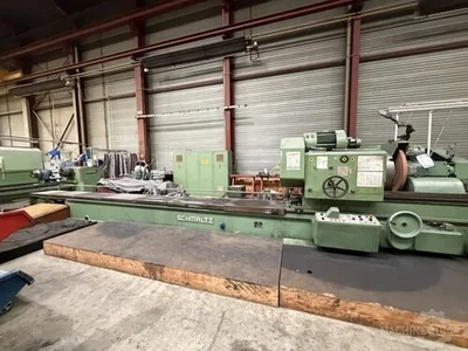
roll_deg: +1.5
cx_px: 234
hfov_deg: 102.1
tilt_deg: -5.2
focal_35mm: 14
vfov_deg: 85.7
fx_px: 189
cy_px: 176
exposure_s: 1/50
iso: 800
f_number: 2.2
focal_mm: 2.22
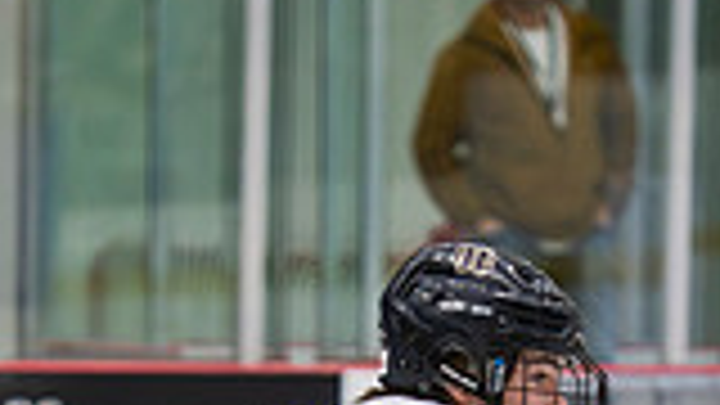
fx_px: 12199
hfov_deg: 3.4
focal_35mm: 639
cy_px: 839
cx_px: 311
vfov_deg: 1.9
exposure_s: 1/640
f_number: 3.2
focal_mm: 116
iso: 2000
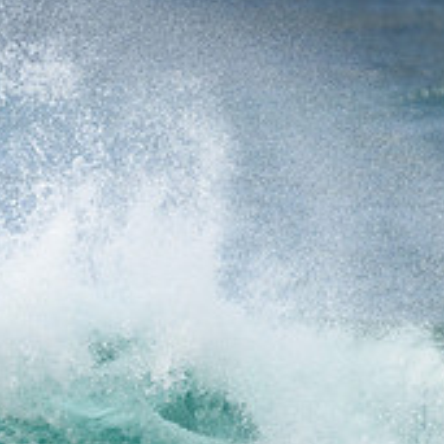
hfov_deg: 0.8
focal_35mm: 2300
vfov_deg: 0.8
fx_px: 33376
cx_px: -280
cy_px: 406
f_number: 11
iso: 900
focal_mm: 800
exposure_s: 1/2000
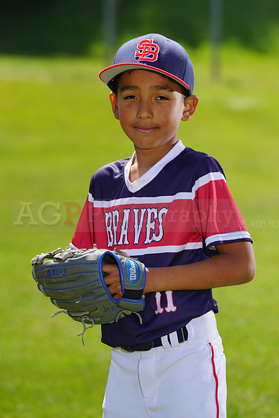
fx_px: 2904
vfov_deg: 8.2
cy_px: 209
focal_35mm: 250
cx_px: 140
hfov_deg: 5.5
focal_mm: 250
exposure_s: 1/250
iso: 100
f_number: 8
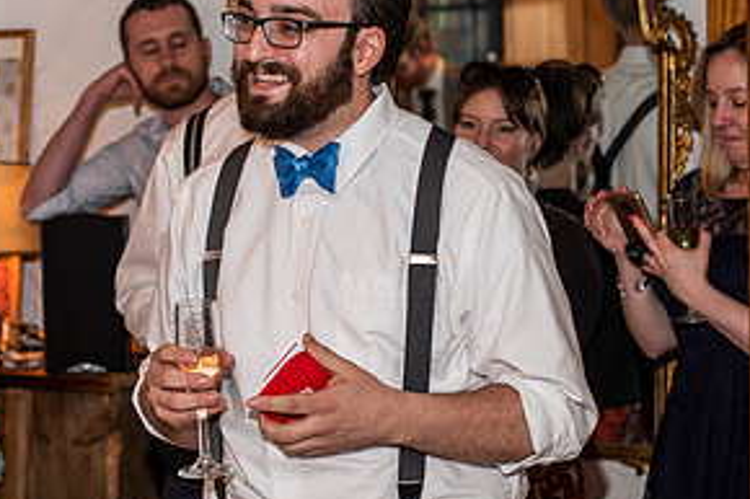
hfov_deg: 20.4
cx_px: 259
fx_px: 2082
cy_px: 273
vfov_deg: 13.7
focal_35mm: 100
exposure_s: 1/100
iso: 500
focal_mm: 50
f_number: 3.2
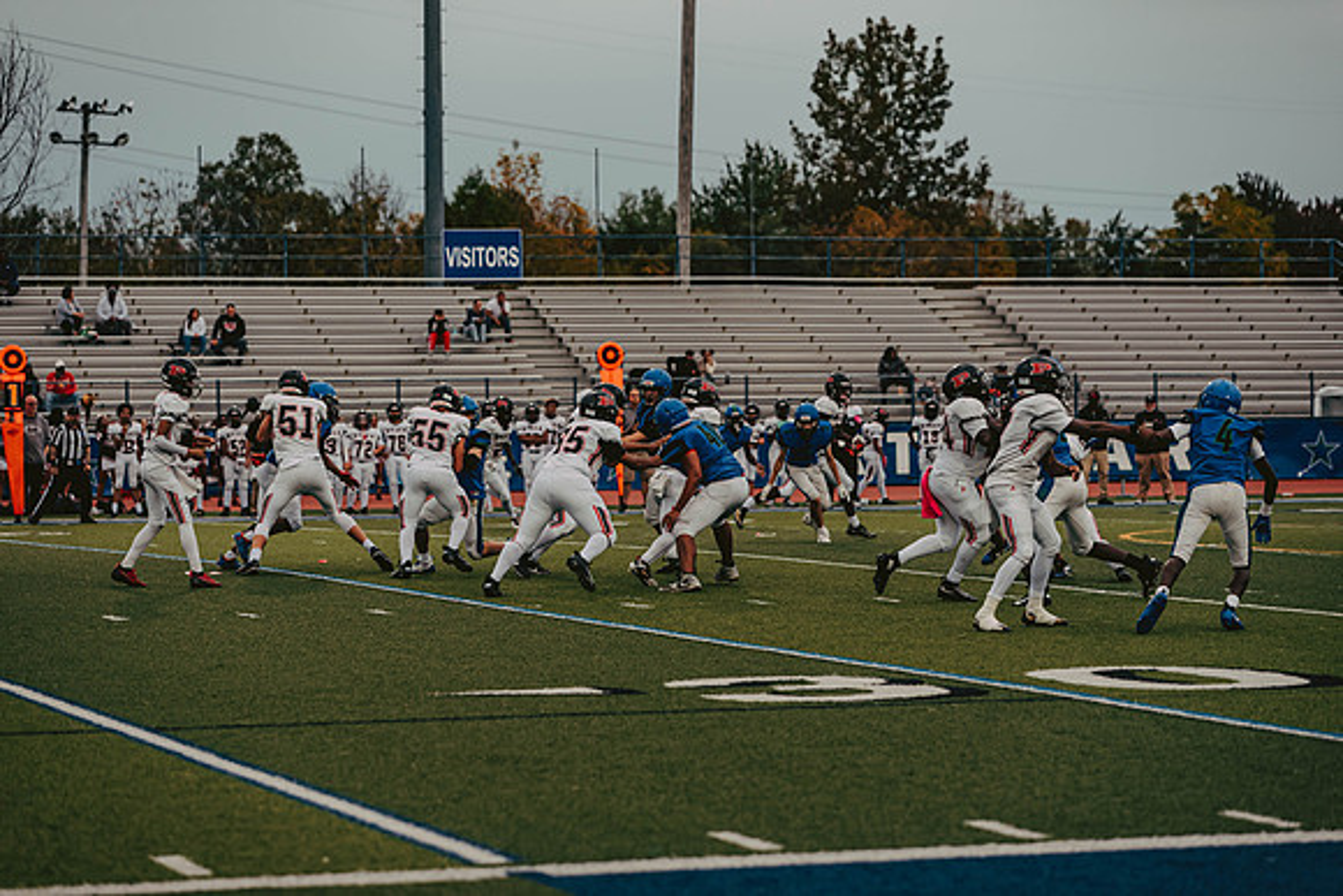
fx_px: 4478
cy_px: 448
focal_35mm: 120
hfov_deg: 17.1
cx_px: 672
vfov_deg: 11.4
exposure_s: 1/640
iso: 800
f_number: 3.2
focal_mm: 120
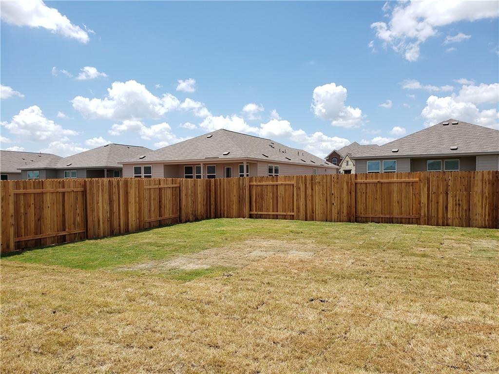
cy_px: 187
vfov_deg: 53.1
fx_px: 375
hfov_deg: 67.3
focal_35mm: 26
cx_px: 250
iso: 50
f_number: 2.4
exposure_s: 1/1248
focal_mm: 4.3
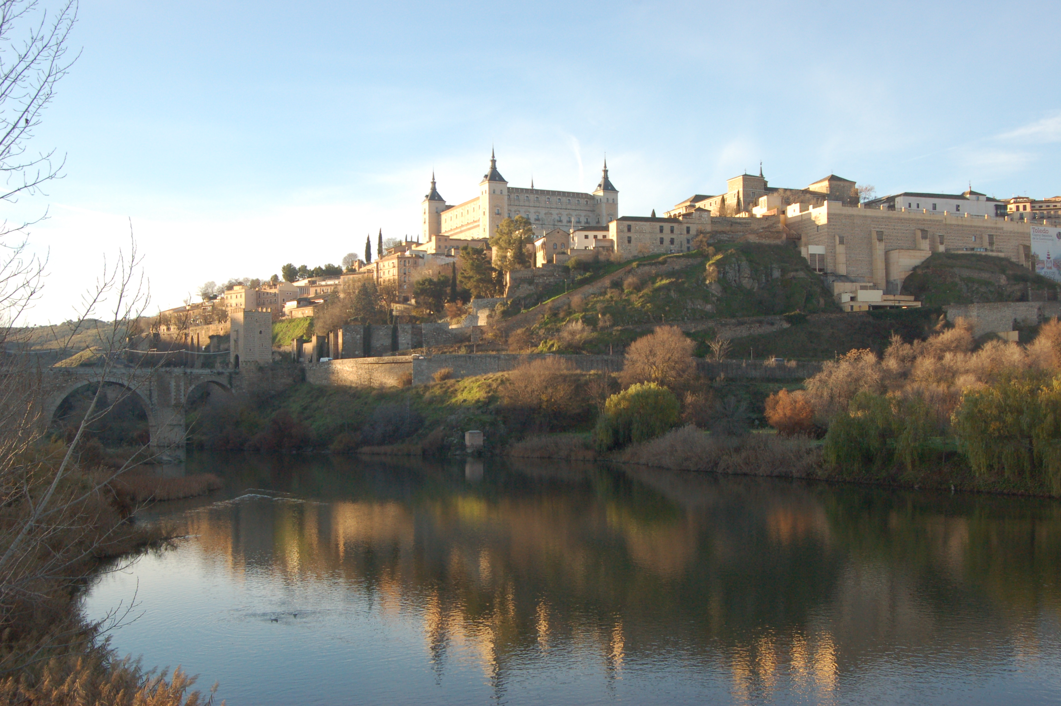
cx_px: 530
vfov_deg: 34.1
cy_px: 353
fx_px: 1148
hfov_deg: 49.6
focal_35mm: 39
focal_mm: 26
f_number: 9
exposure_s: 1/320
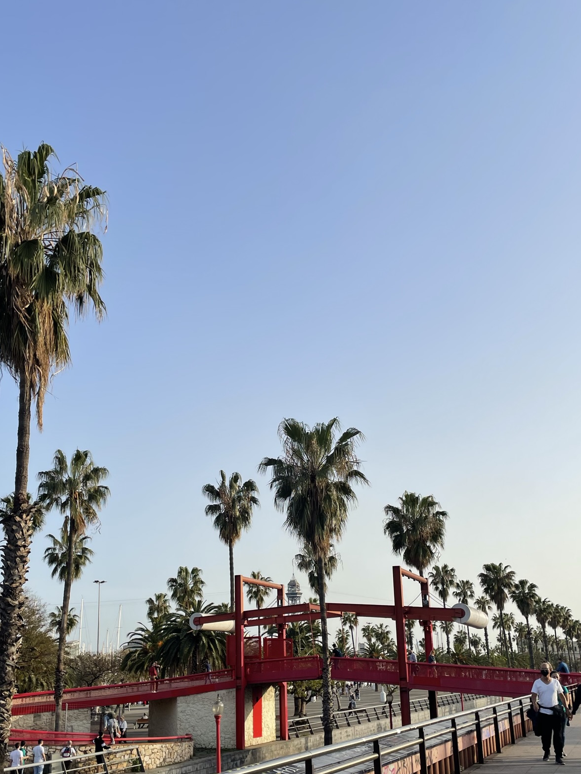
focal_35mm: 34
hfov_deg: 41.7
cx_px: 253
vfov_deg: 53.2
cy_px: 494
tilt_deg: +14.2
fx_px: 761
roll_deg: +1.9
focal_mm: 4.2
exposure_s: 1/2817
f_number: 1.6
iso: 32
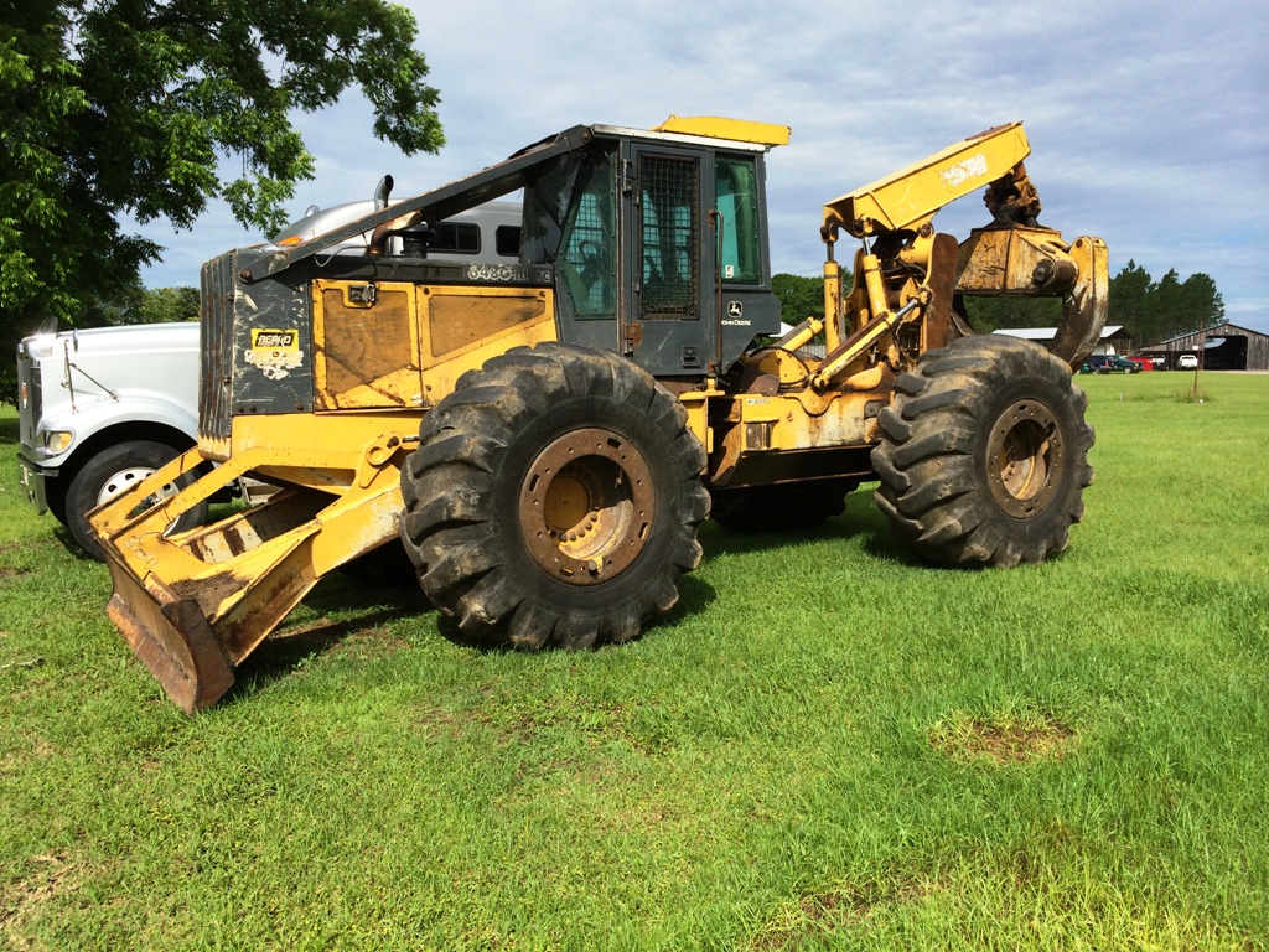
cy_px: 476
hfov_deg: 60.0
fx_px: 1100
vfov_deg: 46.8
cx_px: 634
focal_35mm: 30
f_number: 2.2
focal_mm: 4.12
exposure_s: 1/2740
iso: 32
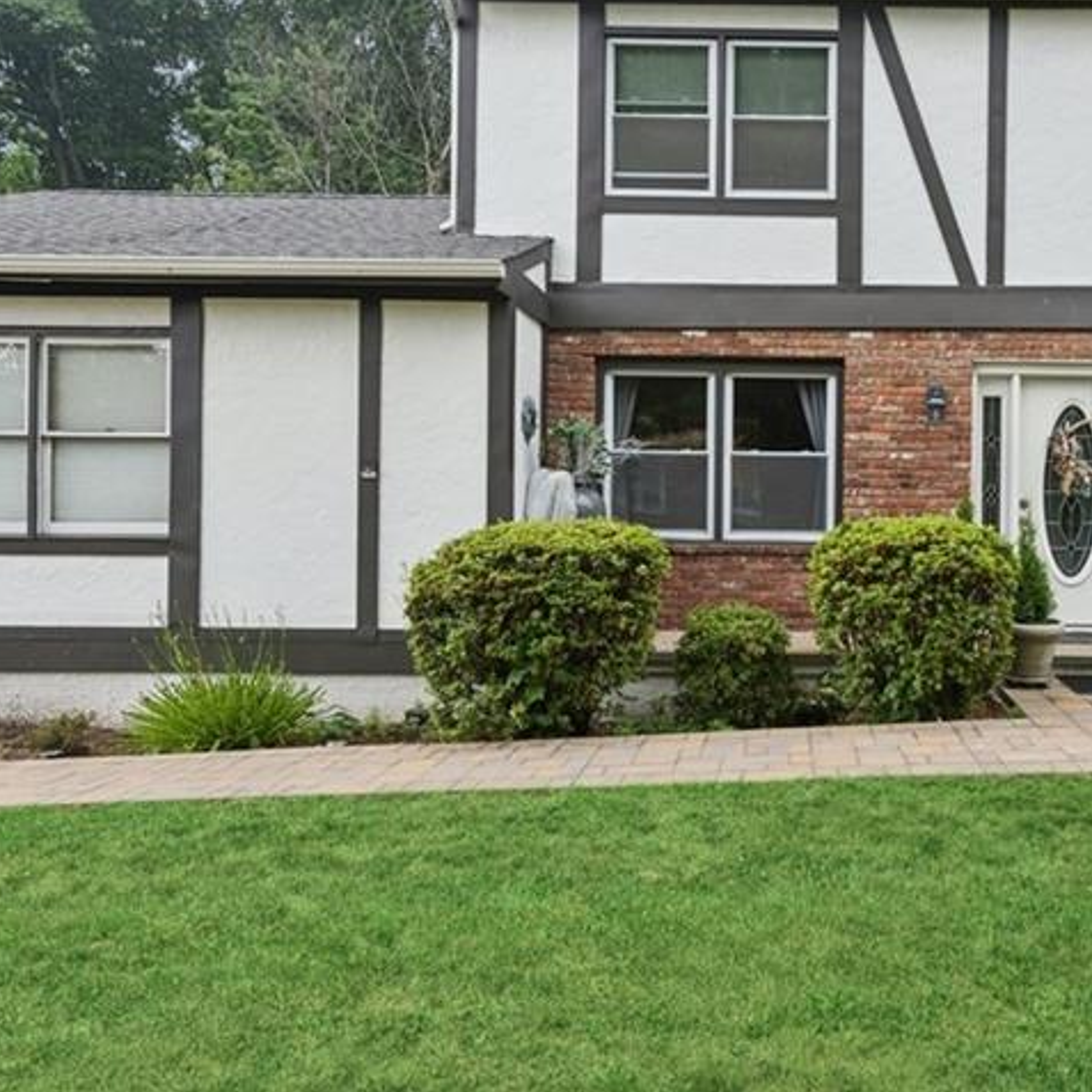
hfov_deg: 52.2
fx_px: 1106
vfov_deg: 52.5
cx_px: 659
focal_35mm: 31
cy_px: 520
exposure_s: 1/125
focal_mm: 17
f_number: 8
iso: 200
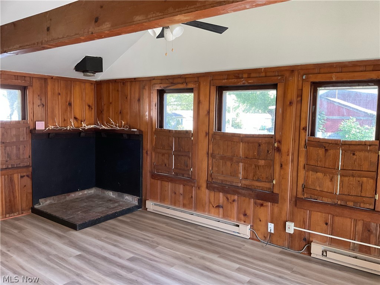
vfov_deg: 48.2
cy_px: 142
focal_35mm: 29
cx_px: 190
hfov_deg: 61.7
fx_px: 318
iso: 100
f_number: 1.8
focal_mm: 3
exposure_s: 1/60
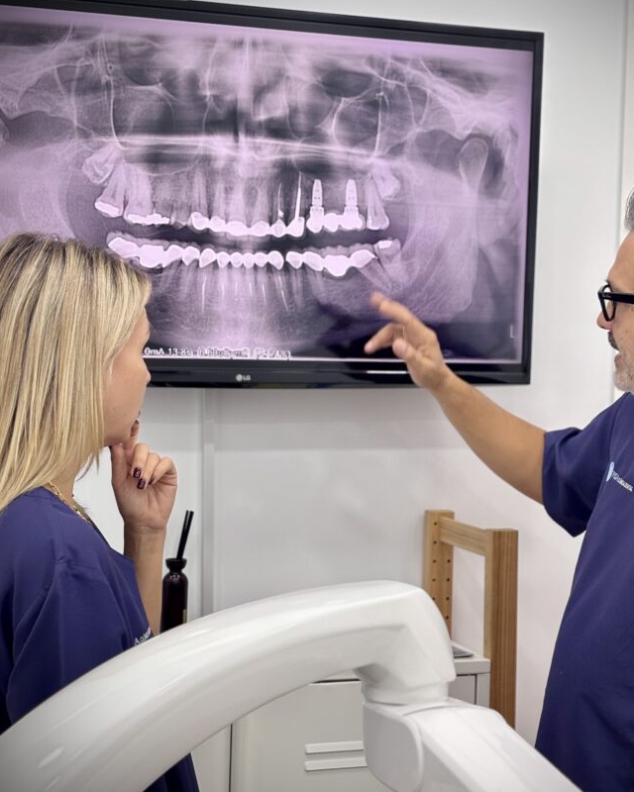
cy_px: 408
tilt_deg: -3.3
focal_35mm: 65
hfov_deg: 23.5
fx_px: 1525
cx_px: 376
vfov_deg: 29.1
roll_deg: -1.7
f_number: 1.6
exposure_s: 1/50
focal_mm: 5.96
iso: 40
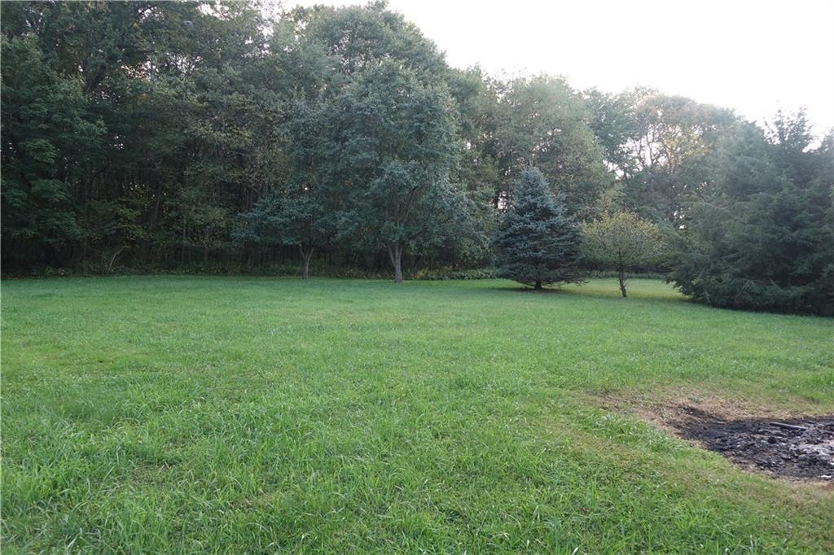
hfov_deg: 73.8
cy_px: 278
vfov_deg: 53.1
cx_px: 417
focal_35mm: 24
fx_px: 556
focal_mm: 8.8
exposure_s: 1/80
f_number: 2.8
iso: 100
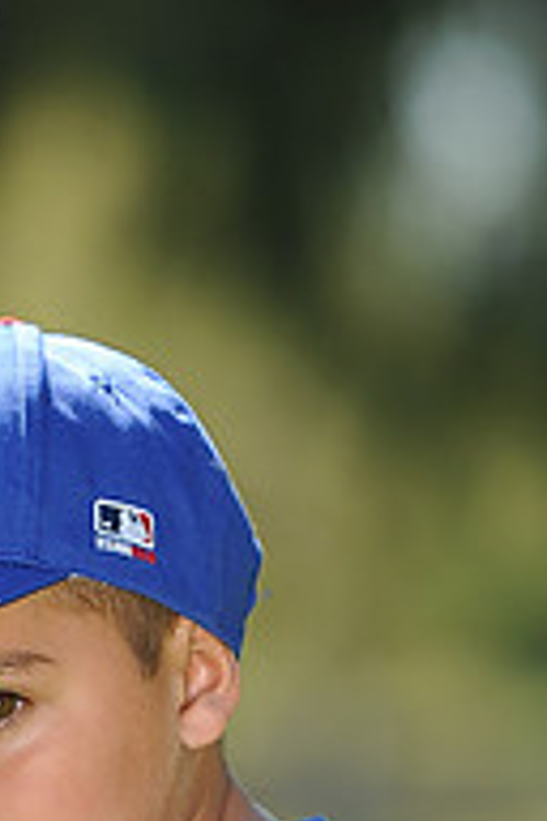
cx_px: -30
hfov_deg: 2.3
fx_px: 13765
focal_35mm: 604
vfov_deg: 3.4
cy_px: 992
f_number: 4.5
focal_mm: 200
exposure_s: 1/640
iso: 200
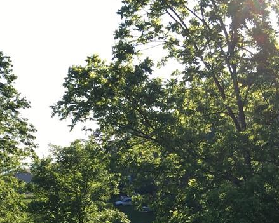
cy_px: 241
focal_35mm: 66
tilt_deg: -9.1
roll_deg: +1.0
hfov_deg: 28.3
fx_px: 545
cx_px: 213
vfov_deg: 22.0
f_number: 2.2
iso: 25
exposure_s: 1/663
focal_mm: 4.15
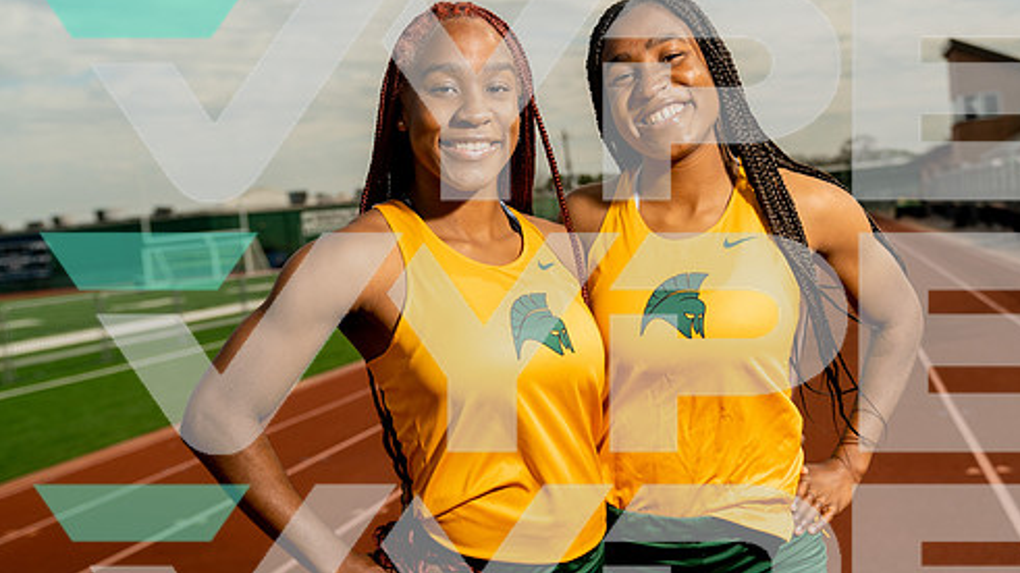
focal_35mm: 47
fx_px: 1271
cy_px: 344
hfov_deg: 43.7
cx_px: 569
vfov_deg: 25.4
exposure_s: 1/250
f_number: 3.5
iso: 250
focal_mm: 38
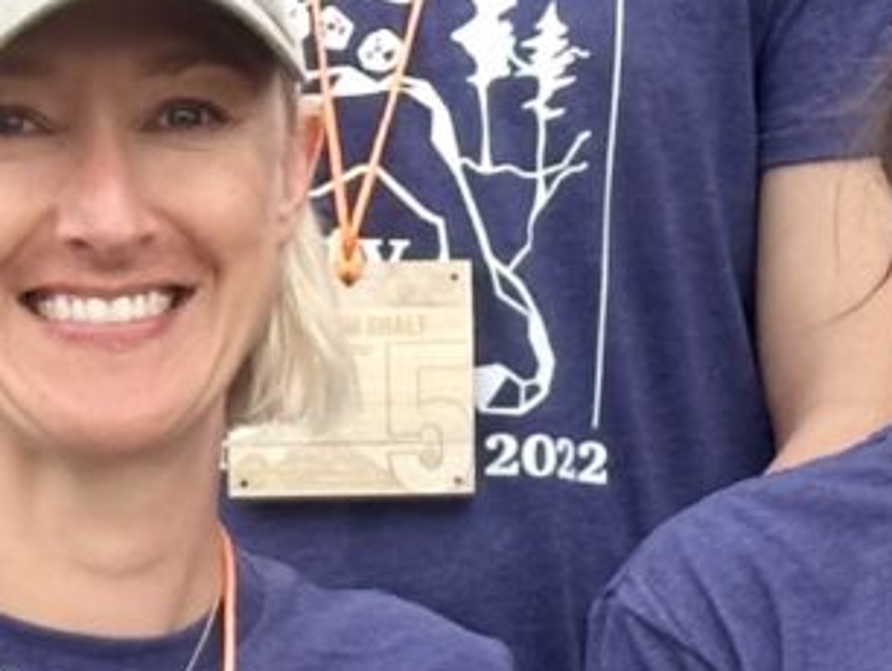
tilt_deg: -3.4
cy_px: 689
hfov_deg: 6.4
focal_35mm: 301
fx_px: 7762
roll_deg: +1.5
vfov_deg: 4.9
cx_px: 1889
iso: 50
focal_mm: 6.86
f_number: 1.78
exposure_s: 1/235
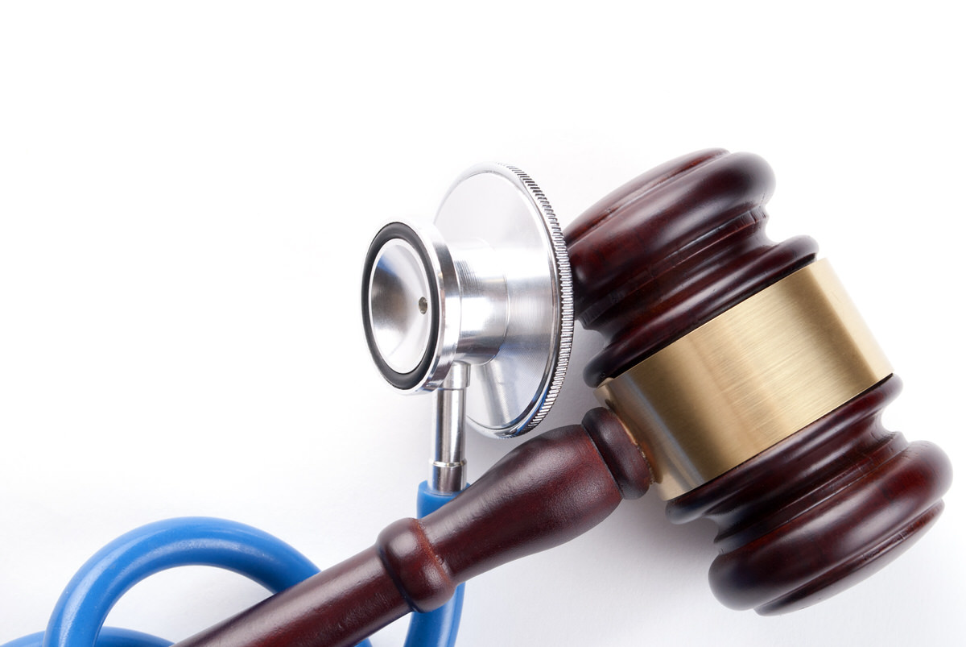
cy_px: 324
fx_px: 2015
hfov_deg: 27.0
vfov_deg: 18.2
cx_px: 483
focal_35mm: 75
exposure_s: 1/60
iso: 200
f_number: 13
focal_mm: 50
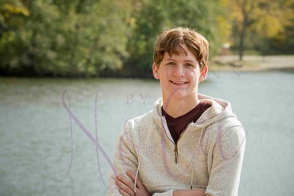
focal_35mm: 170
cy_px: 98
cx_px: 147
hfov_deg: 12.1
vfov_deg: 8.1
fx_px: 1389
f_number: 10
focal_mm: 170
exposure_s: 1/800
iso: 800
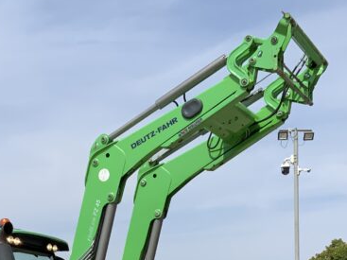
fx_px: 812
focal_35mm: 81
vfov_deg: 17.4
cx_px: 155
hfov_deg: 24.1
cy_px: 307
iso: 16
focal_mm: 3
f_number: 1.8
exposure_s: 1/2538
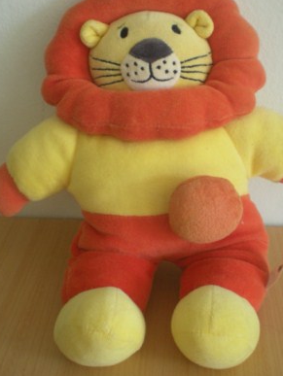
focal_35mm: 51
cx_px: 161
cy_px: 166
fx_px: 555
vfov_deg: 37.4
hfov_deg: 28.6
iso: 200
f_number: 3.1
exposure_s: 1/29.6
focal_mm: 6.3
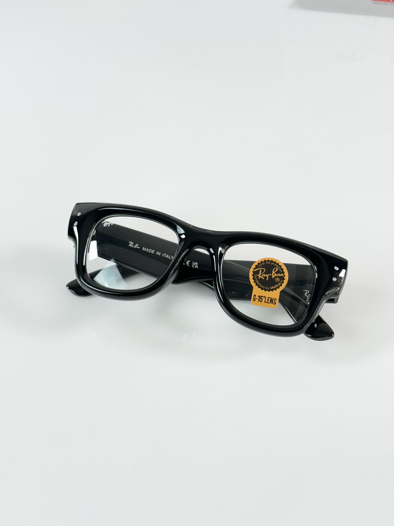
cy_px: 263
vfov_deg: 39.7
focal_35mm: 48
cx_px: 197
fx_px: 728
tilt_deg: -51.2
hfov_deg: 30.3
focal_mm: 6.86
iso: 64
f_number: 1.78
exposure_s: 1/100
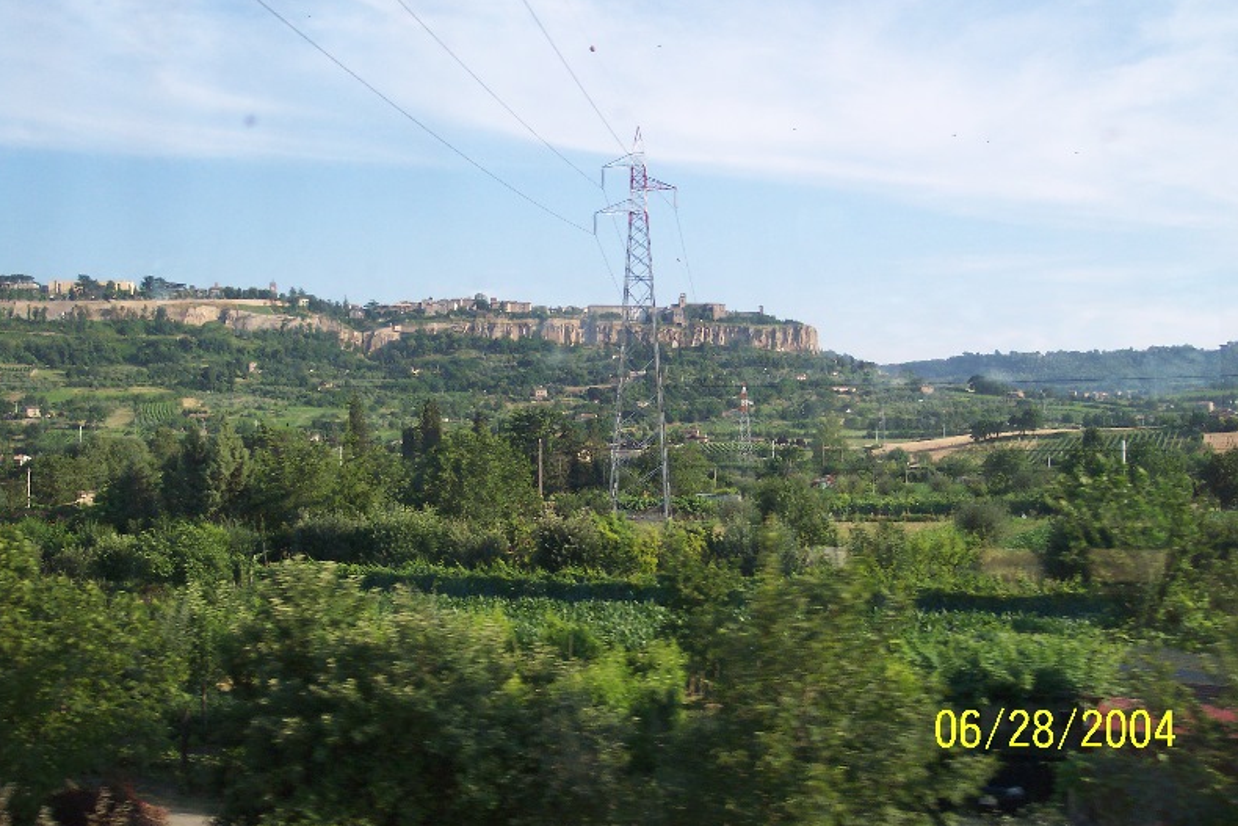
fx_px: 1376
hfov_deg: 48.4
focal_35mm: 40
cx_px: 613
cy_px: 376
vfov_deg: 33.4
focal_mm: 8
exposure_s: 1/500
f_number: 2.8
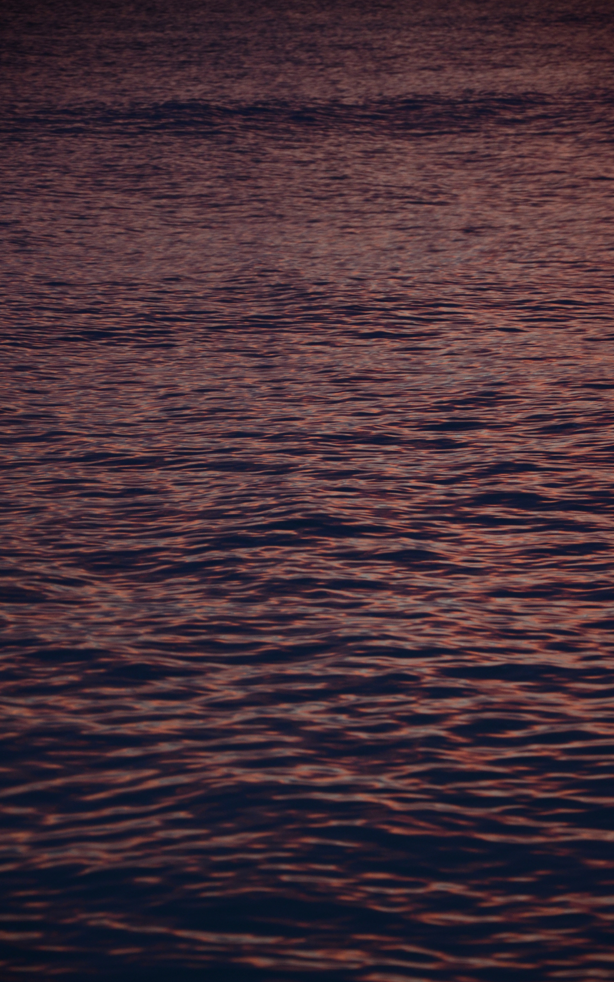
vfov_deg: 12.6
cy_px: 505
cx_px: 335
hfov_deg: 7.9
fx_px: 4432
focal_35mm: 166
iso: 800
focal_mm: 105
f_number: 5.6
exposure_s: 1/30
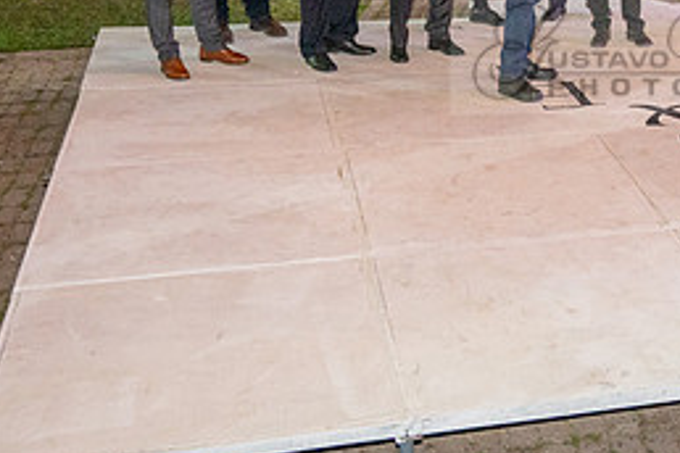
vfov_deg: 21.1
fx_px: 1190
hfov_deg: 29.7
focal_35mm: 63
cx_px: 680
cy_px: 51
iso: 2500
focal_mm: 28
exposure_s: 1/80
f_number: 5
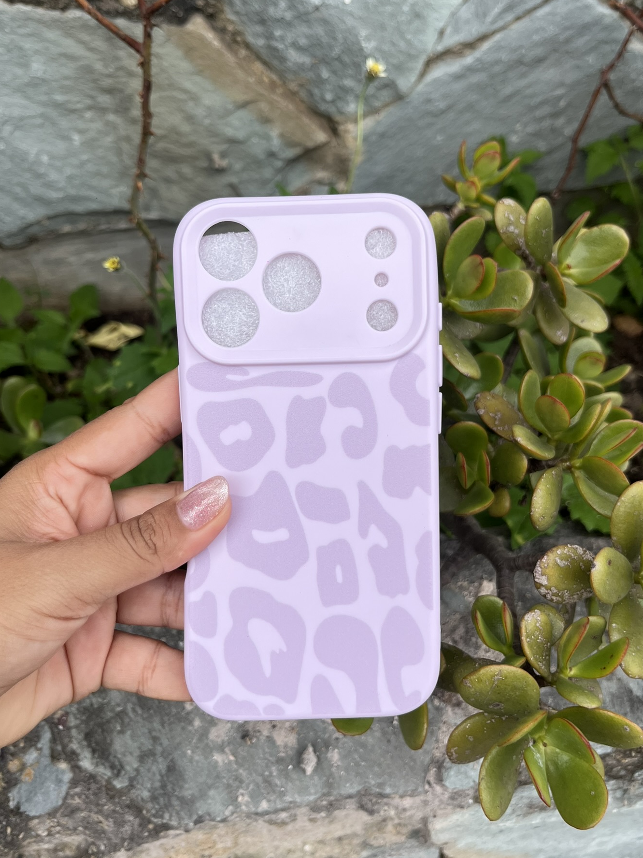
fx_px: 743
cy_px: 407
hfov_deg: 46.8
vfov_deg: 59.9
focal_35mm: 30
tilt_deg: -49.5
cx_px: 303
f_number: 1.6
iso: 50
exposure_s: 1/1832
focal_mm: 5.1
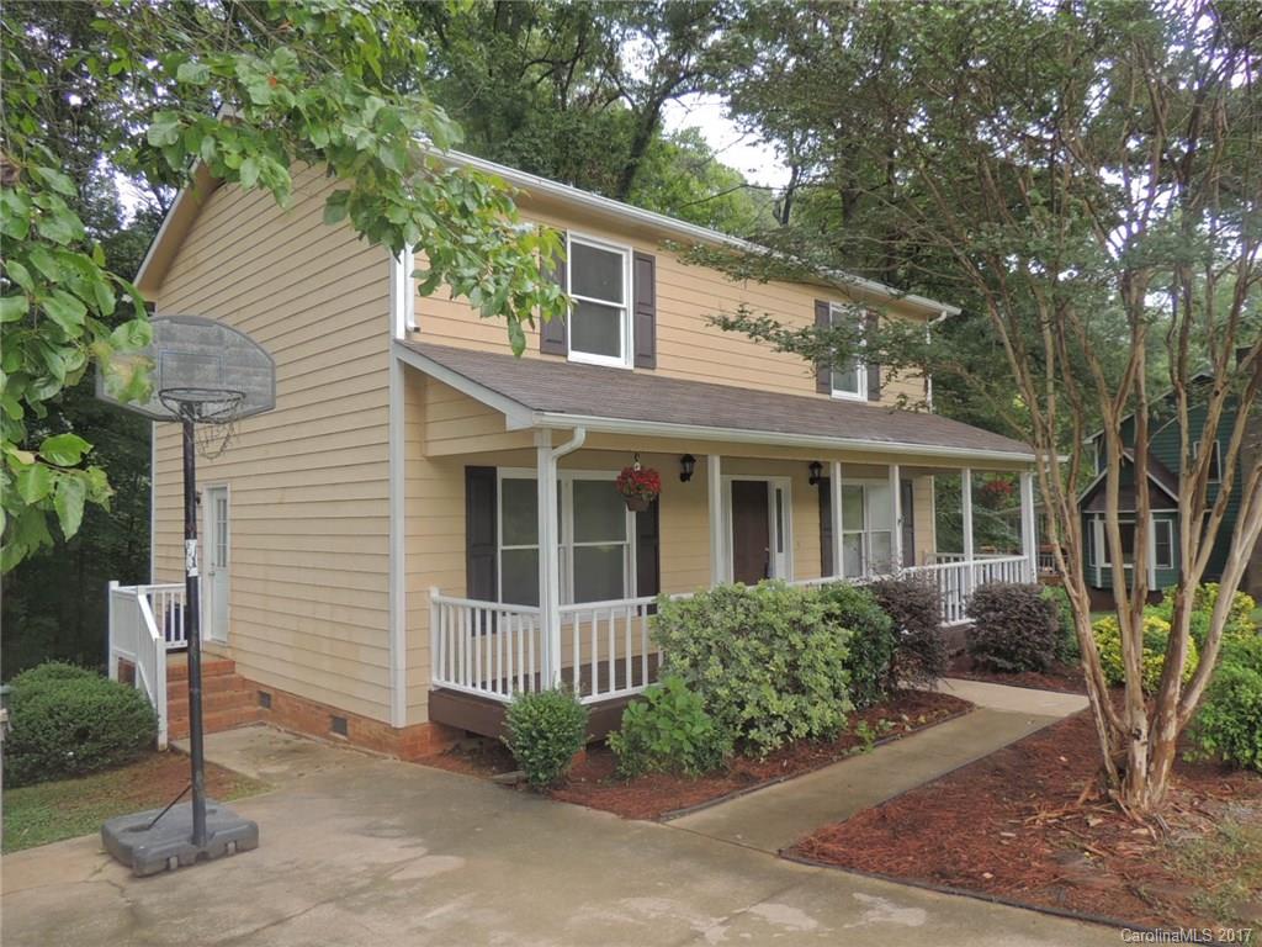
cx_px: 631
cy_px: 474
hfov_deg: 71.6
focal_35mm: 24
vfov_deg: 56.8
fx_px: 875
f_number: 3
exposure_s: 1/60
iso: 100
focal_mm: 4.3
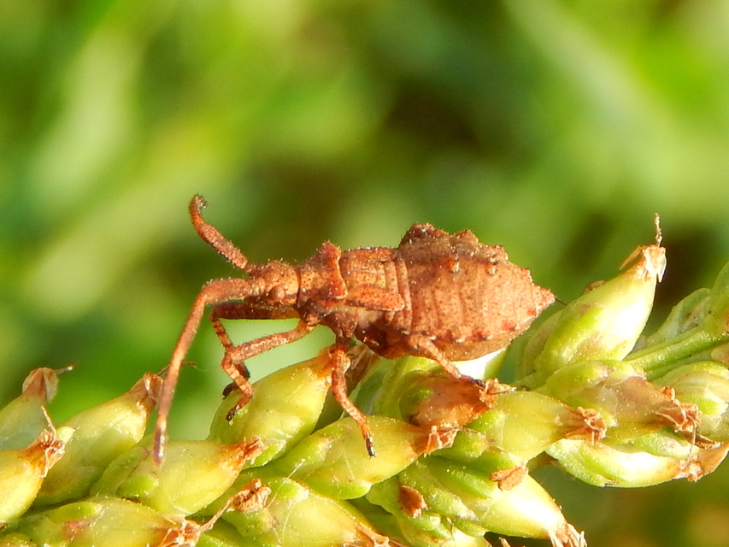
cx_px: 364
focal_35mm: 104
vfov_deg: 14.2
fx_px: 2191
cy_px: 274
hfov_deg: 18.9
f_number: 4.5
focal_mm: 18.7
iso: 125
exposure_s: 1/250
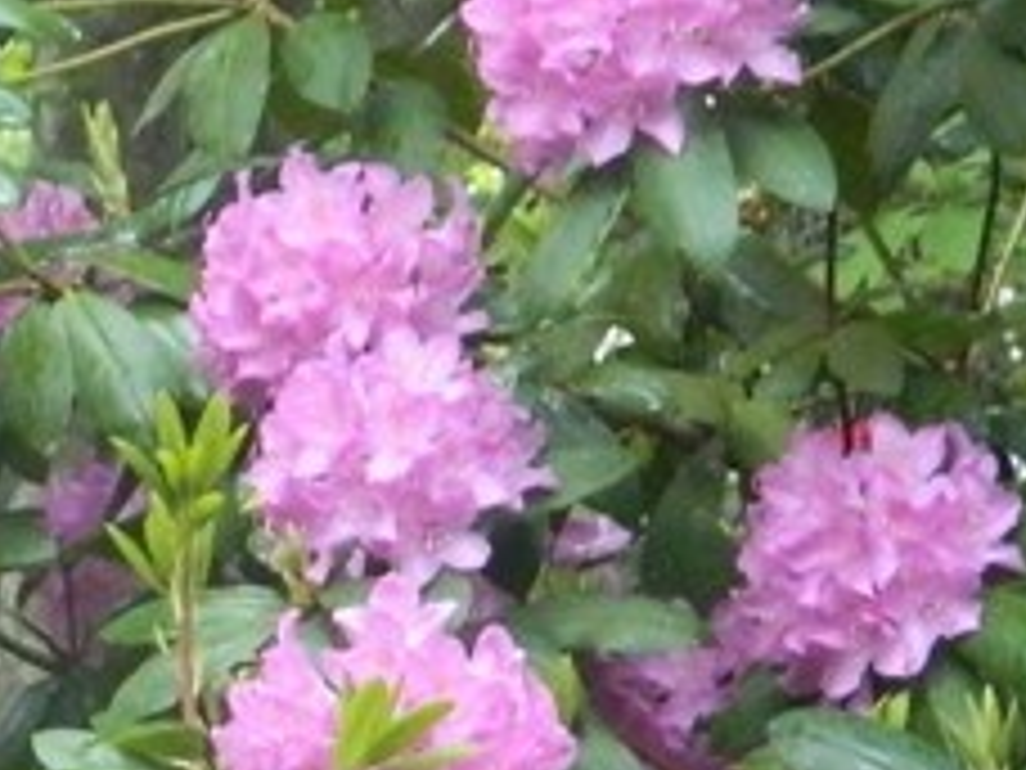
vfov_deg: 4.7
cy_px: 820
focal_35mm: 314
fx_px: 9307
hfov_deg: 6.2
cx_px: -873
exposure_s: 1/50
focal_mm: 12.6
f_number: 4
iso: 400
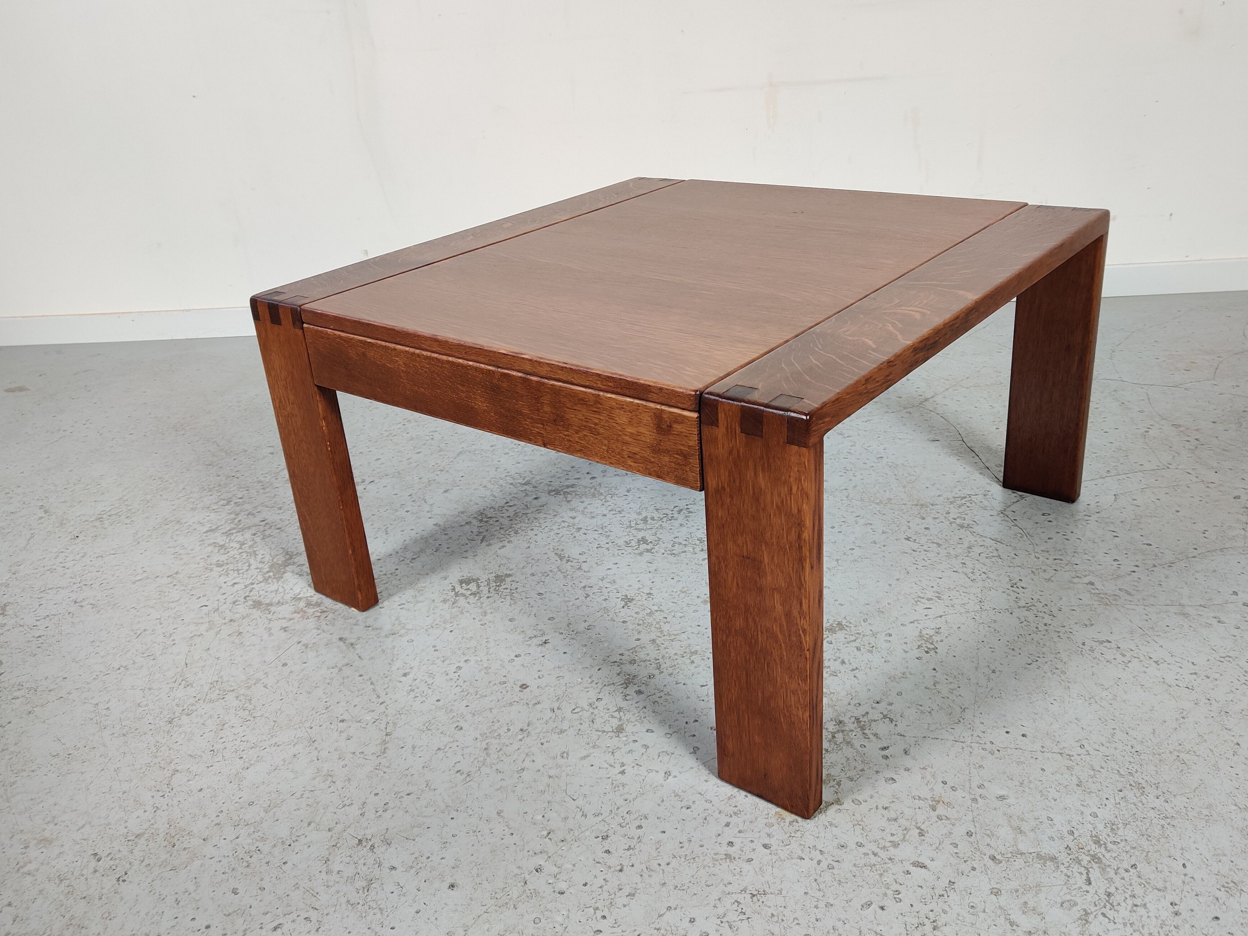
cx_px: 649
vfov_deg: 45.4
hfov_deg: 58.3
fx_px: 1118
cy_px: 421
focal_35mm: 31
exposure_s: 1/100
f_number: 1.65
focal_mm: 4.75
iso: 200
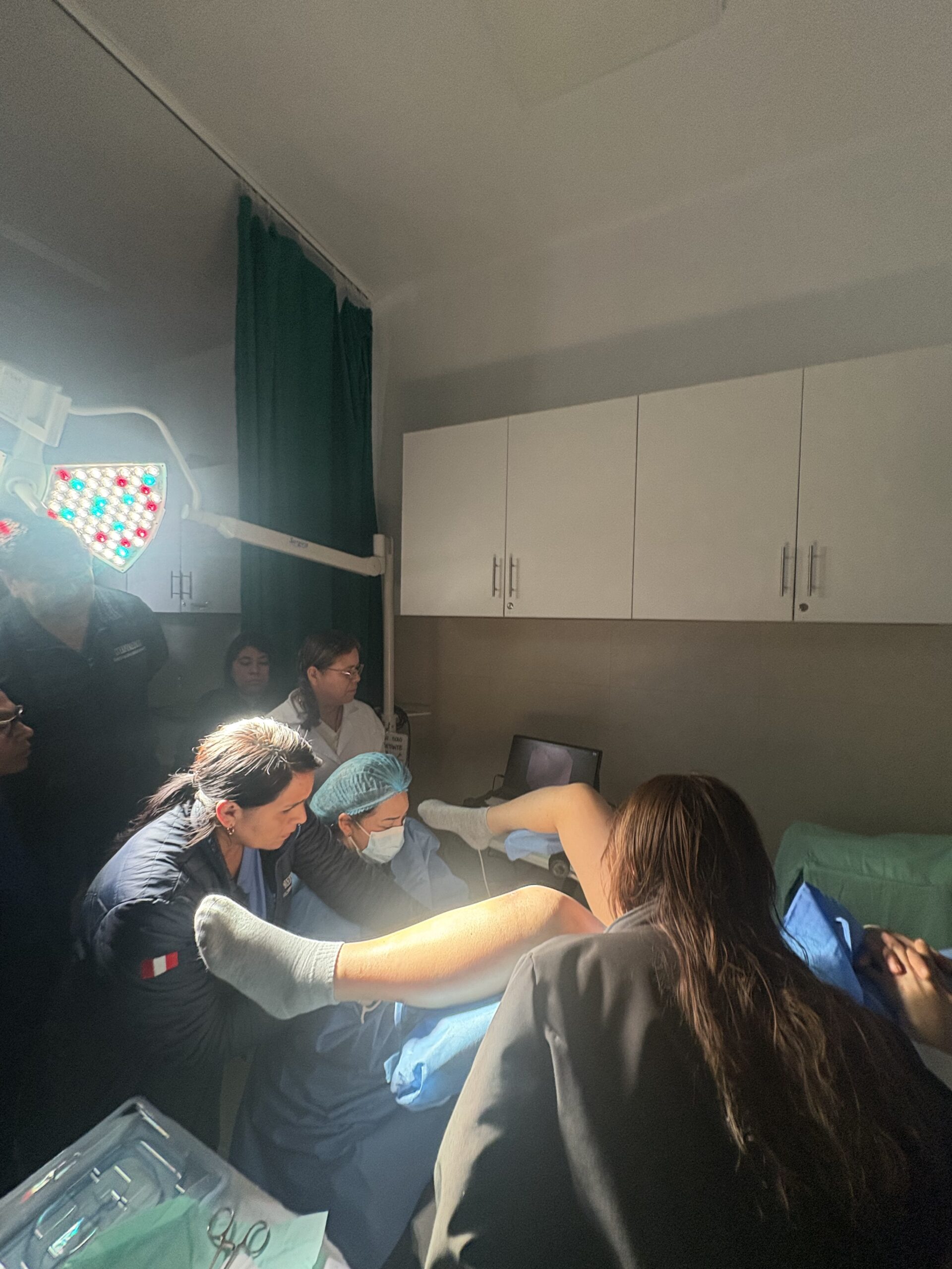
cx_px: 476
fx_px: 513
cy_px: 634
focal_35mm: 14
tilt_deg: +0.9
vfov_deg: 102.1
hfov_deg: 85.7
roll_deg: -0.1
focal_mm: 2.22
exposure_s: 1/56
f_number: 2.2
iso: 320
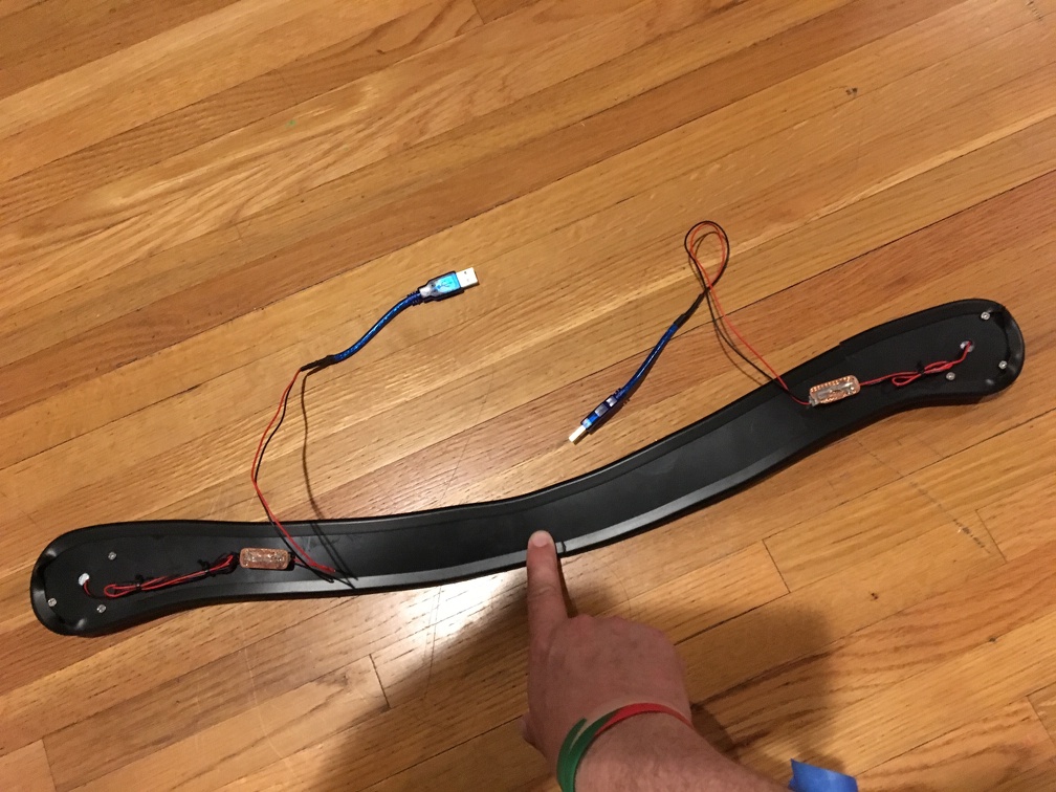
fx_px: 885
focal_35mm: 29
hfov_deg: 61.7
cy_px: 396
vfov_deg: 48.2
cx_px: 528
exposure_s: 1/15
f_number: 2.2
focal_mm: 4.15
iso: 500
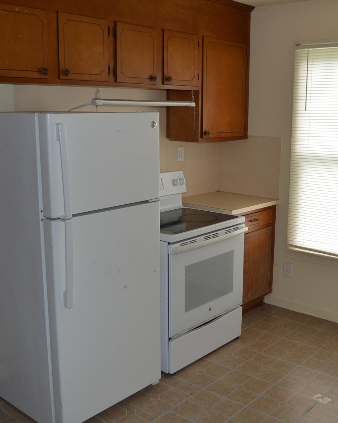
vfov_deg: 46.8
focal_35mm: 39
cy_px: 211
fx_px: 488
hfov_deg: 38.0
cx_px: 206
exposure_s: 1/125
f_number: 4
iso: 280
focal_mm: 18
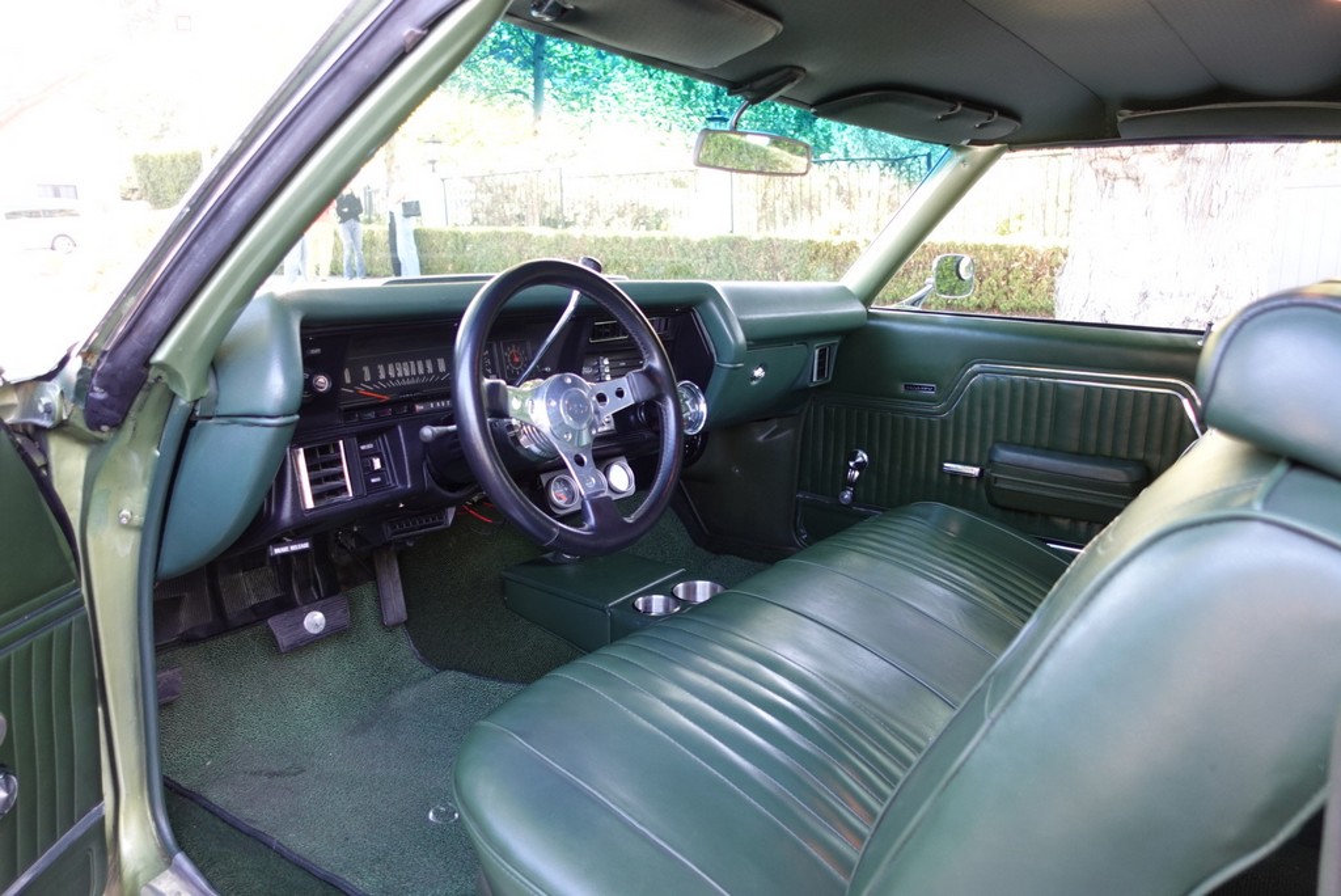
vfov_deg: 53.2
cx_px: 670
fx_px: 894
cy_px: 448
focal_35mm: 24
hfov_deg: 73.7
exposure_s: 1/30
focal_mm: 9.4
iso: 125
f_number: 2
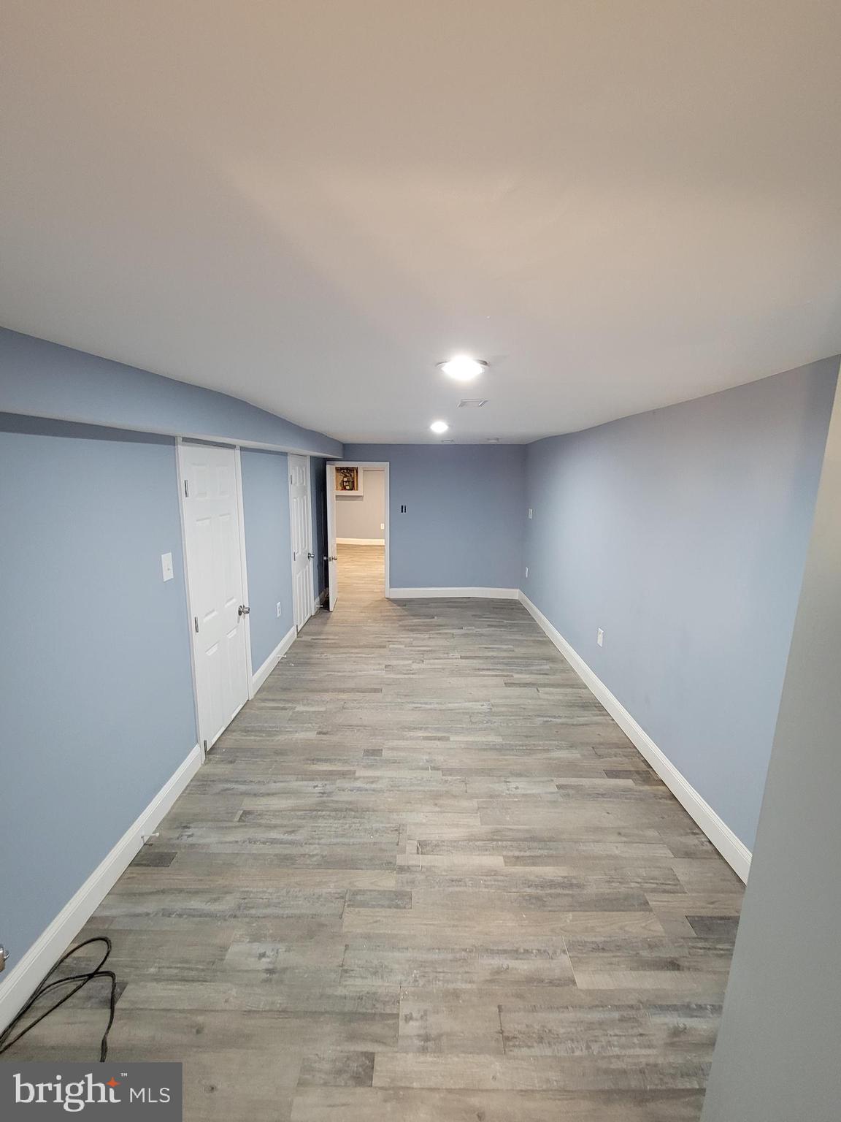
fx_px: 421
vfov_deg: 106.2
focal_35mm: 13
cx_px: 420
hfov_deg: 89.9
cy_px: 561
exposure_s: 1/30
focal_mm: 2.2
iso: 400
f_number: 2.2
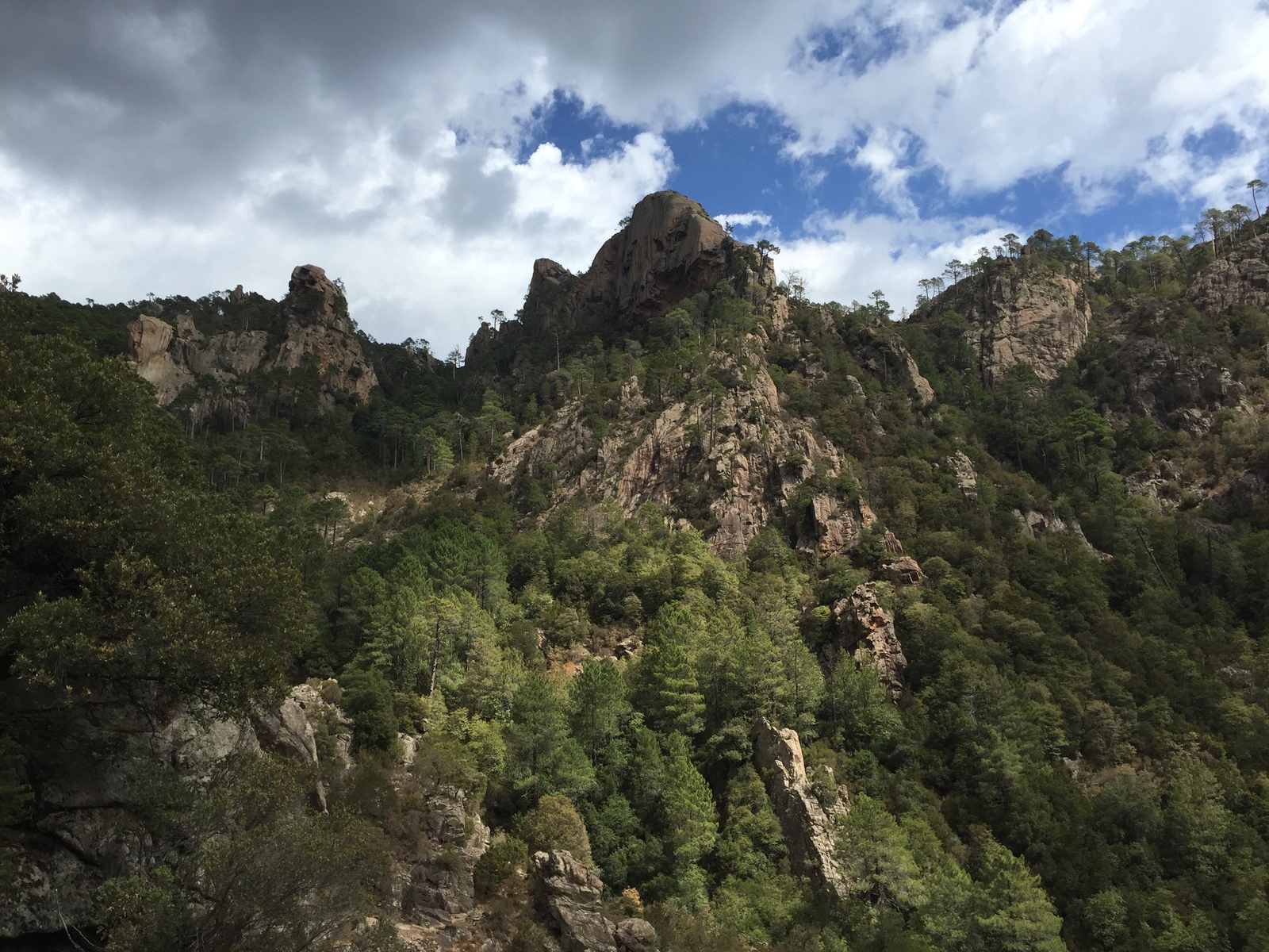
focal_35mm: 29
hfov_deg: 61.7
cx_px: 634
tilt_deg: +18.8
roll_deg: +0.9
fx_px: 1063
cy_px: 476
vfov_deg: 48.2
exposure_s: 1/1799
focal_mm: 4.15
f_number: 2.2
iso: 32
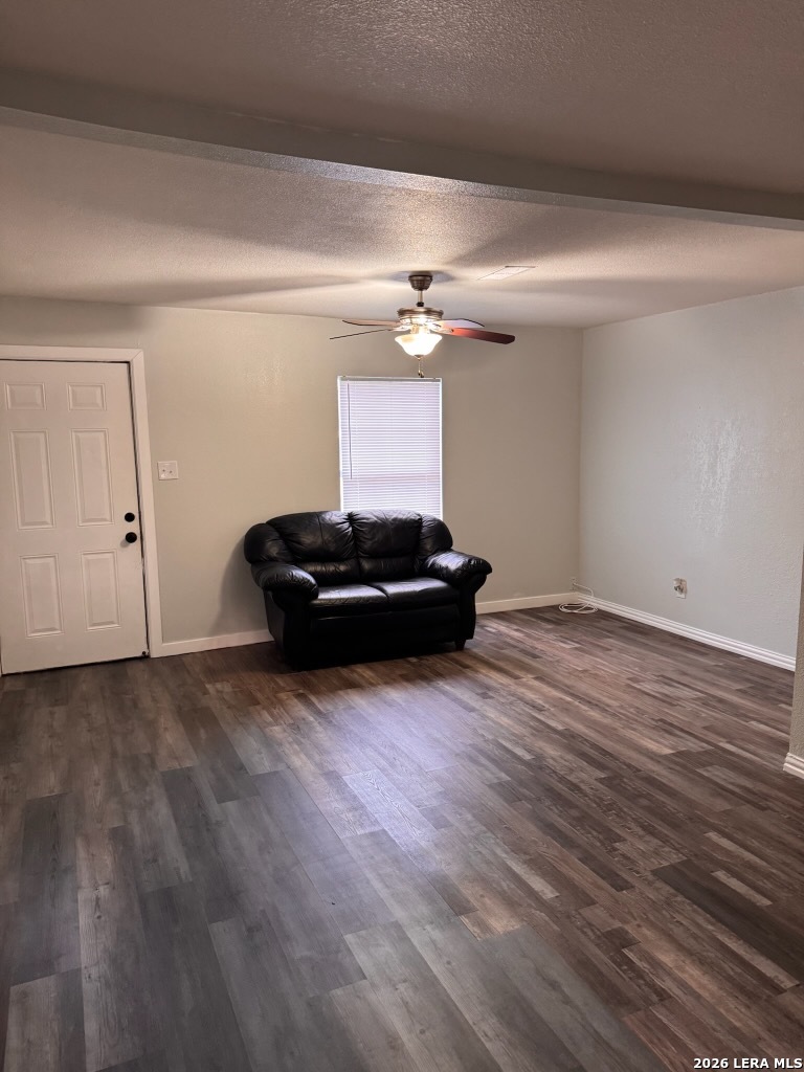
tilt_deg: -7.5
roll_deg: +1.8
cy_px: 536
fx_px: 743
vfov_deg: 71.6
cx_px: 402
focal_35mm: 24
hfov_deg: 56.8
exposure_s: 1/60
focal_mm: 6.76
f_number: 1.78
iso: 400
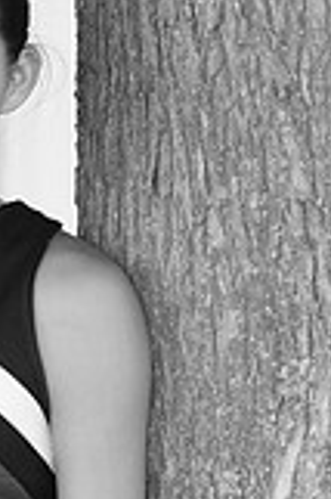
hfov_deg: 5.1
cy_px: 471
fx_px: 3731
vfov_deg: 7.6
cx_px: -73
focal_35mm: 270
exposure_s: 1/250
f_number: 2.2
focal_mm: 50
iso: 200
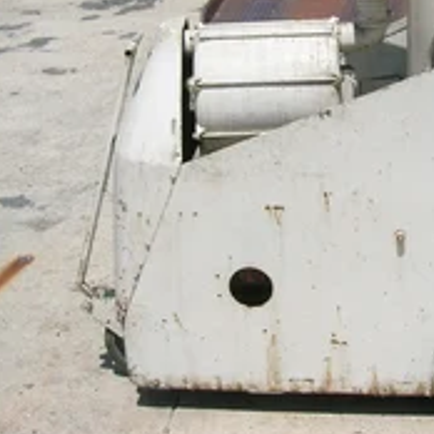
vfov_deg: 24.6
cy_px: 86
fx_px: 979
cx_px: 322
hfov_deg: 24.7
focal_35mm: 69
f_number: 4.9
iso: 50
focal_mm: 5.7
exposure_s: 1/519
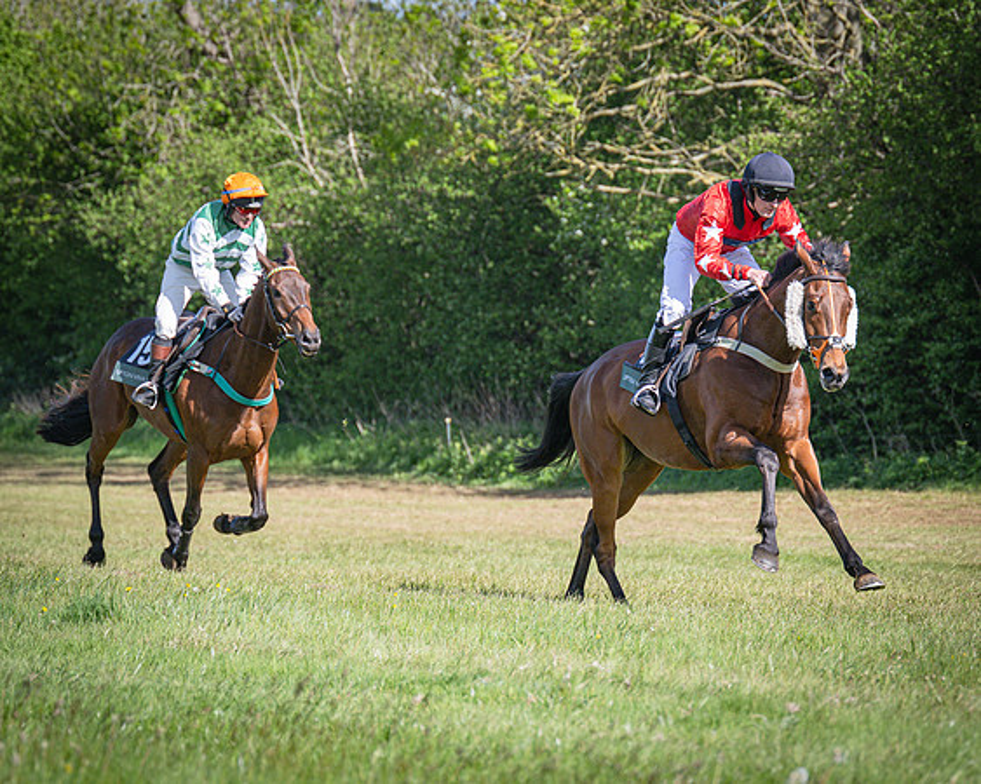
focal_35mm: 242
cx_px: 650
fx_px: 7032
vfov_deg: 6.4
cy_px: 406
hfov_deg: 8.0
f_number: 4
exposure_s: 1/2000
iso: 400
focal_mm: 130
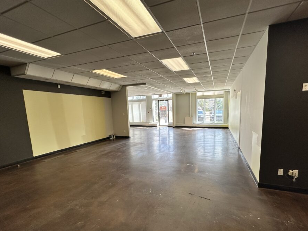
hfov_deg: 94.3
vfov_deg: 77.8
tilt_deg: -6.4
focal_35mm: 16
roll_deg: +1.4
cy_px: 128
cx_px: 168
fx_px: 142
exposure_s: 1/120
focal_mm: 2.22
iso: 50
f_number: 2.2
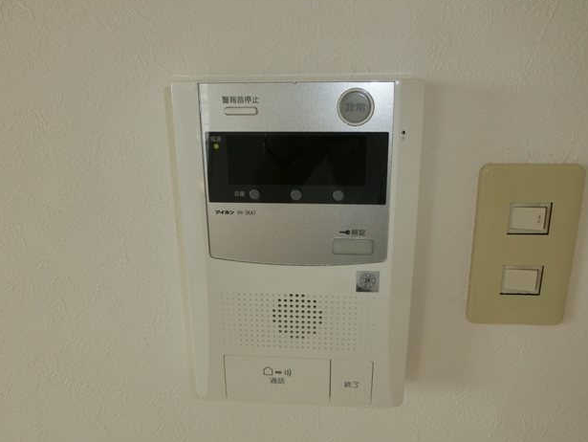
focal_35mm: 26
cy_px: 223
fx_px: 442
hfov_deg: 67.3
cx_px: 303
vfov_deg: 53.1
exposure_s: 1/125
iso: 100
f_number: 3.5
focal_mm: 4.5
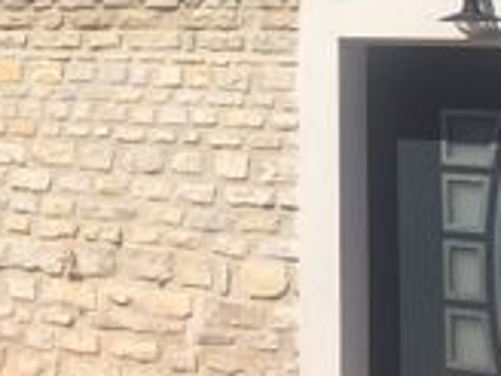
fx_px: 1534
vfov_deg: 12.8
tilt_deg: +14.1
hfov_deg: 18.1
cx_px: 18
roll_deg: -3.8
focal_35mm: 106
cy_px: -284
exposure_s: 1/3425
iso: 32
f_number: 2.2
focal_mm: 4.15
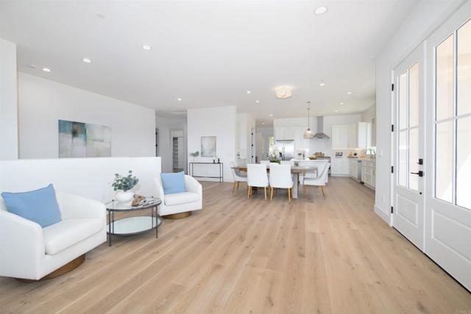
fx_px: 196
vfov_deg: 77.4
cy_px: 157
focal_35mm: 15
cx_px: 236
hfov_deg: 100.4
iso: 320
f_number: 7.1
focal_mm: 15
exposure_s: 1/160
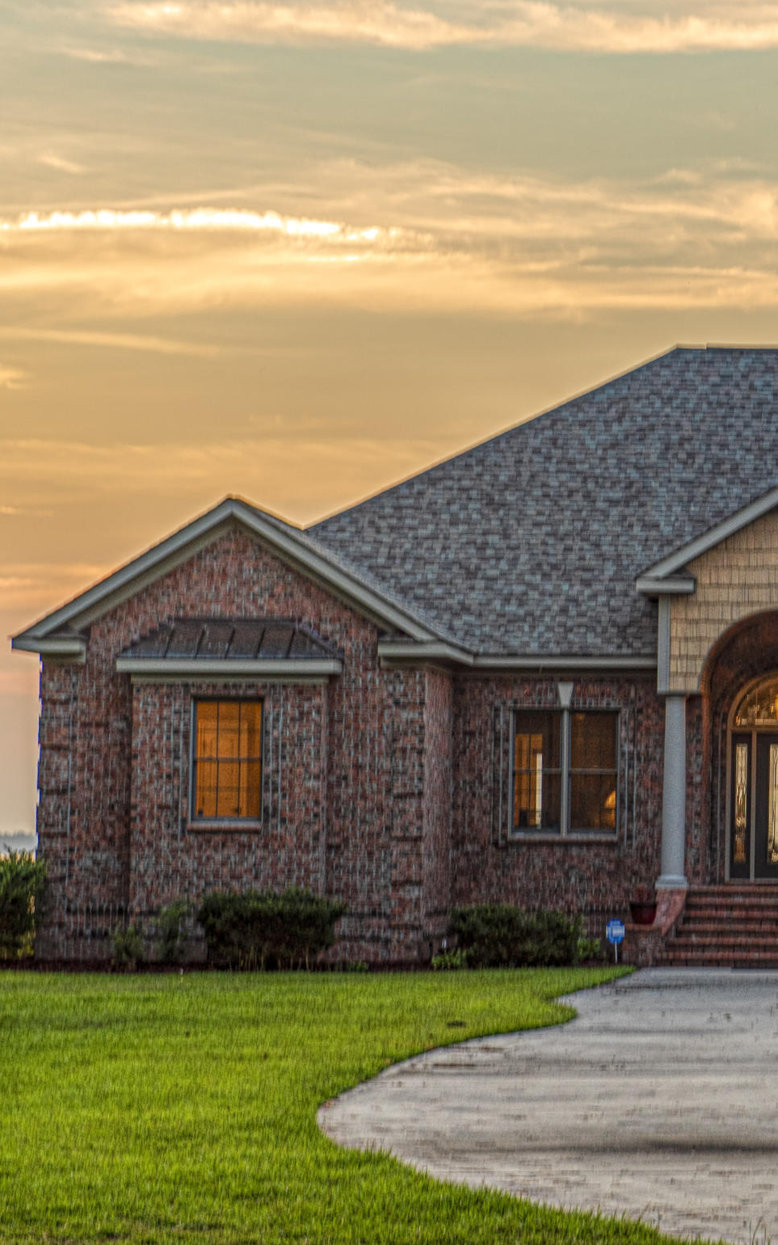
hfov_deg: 9.3
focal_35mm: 139
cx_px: 1043
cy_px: 535
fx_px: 4714
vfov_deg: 15.0
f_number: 6.3
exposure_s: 1/40
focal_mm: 70
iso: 100
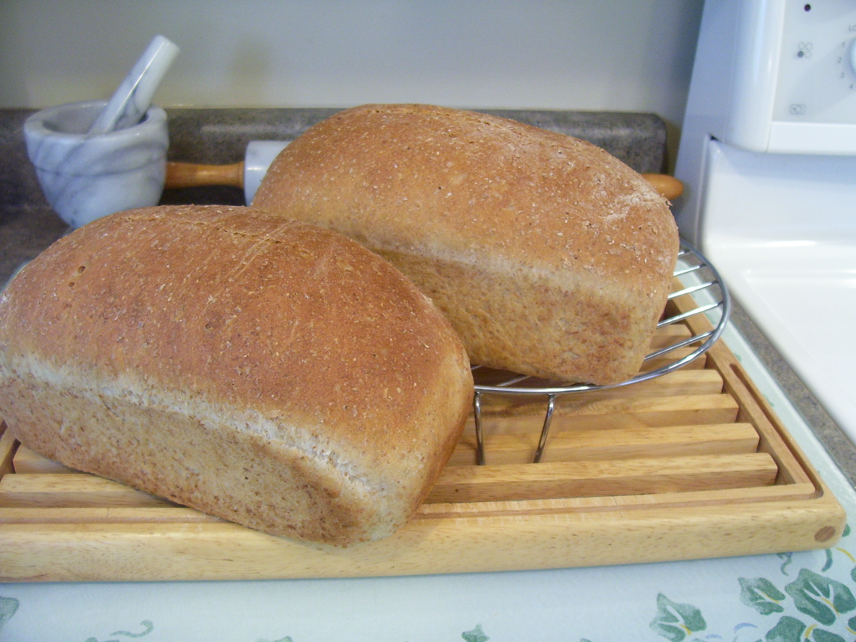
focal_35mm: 34
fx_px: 841
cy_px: 321
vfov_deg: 41.8
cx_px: 428
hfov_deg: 54.0
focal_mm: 5.6
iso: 160
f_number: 2.7
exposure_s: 1/15
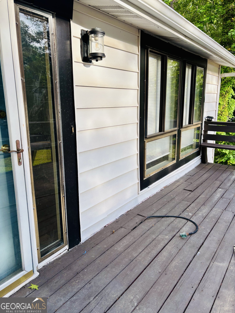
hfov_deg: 53.1
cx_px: 118
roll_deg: -0.4
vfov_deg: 67.3
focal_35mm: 26
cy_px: 156
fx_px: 235
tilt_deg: -13.4
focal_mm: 5.96
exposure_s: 1/121
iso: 40
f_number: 1.6
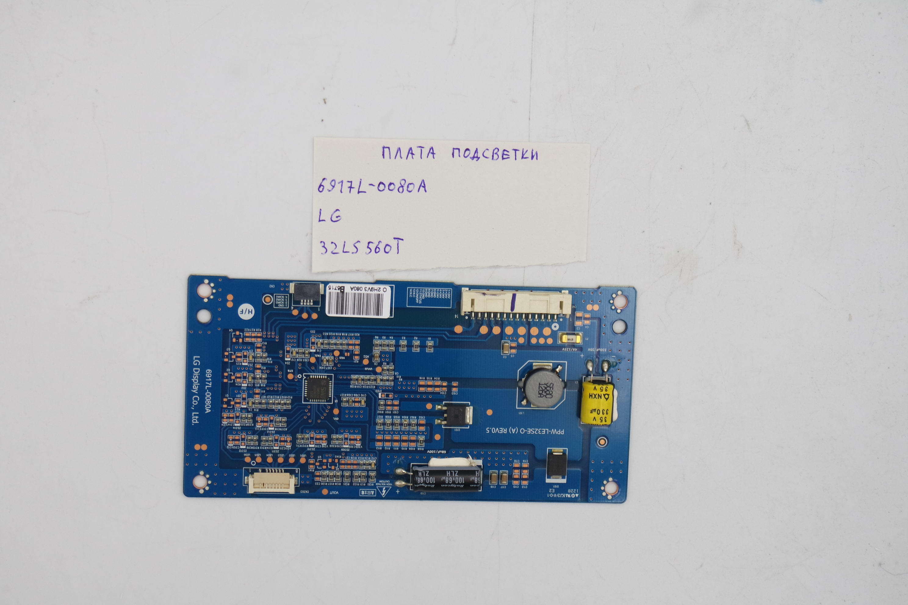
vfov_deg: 21.2
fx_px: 1614
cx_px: 454
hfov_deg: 31.4
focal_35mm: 64
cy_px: 302
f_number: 5.6
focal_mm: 24
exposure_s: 1/125
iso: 200
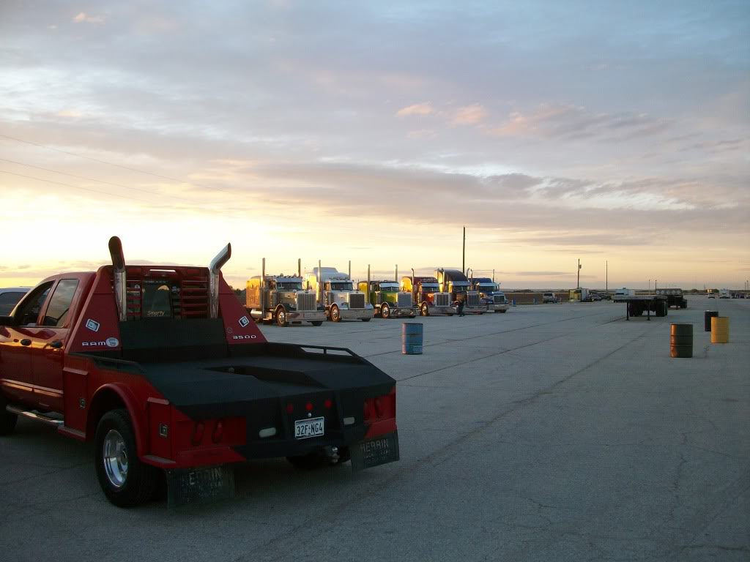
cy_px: 281
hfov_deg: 54.0
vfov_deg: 41.8
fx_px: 737
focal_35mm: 34
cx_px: 375
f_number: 2.8
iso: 80
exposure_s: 1/101
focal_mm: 5.7
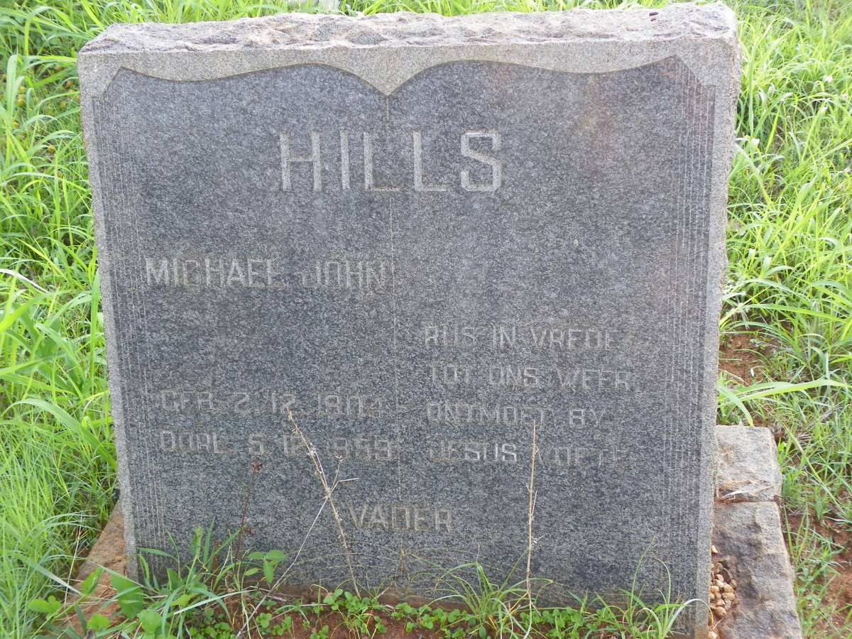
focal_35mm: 44
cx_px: 426
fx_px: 1083
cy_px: 320
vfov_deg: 32.9
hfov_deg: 42.9
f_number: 3.2
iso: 64
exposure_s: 1/40
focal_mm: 7.9
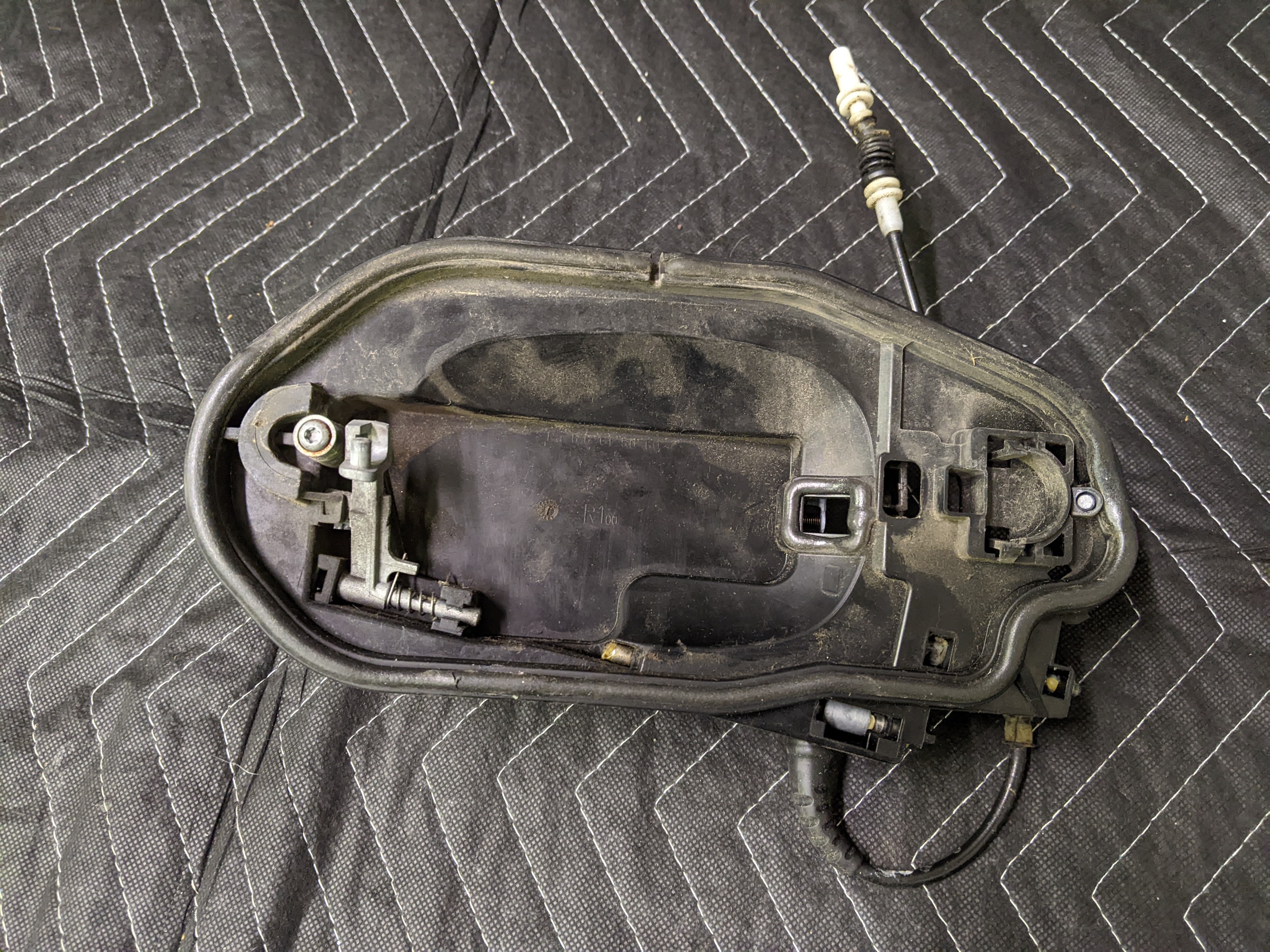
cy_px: 476
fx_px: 991
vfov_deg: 51.4
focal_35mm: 27
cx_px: 635
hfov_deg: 65.3
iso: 764
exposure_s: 1/24
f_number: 1.8
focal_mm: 4.44
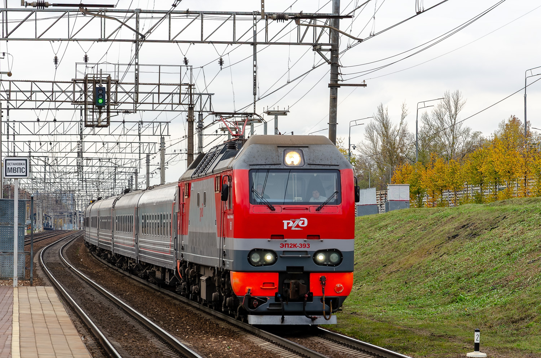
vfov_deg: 10.7
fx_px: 1912
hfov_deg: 16.1
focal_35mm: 128
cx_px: 270
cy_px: 179
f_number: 7.1
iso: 200
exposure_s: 1/200
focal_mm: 85
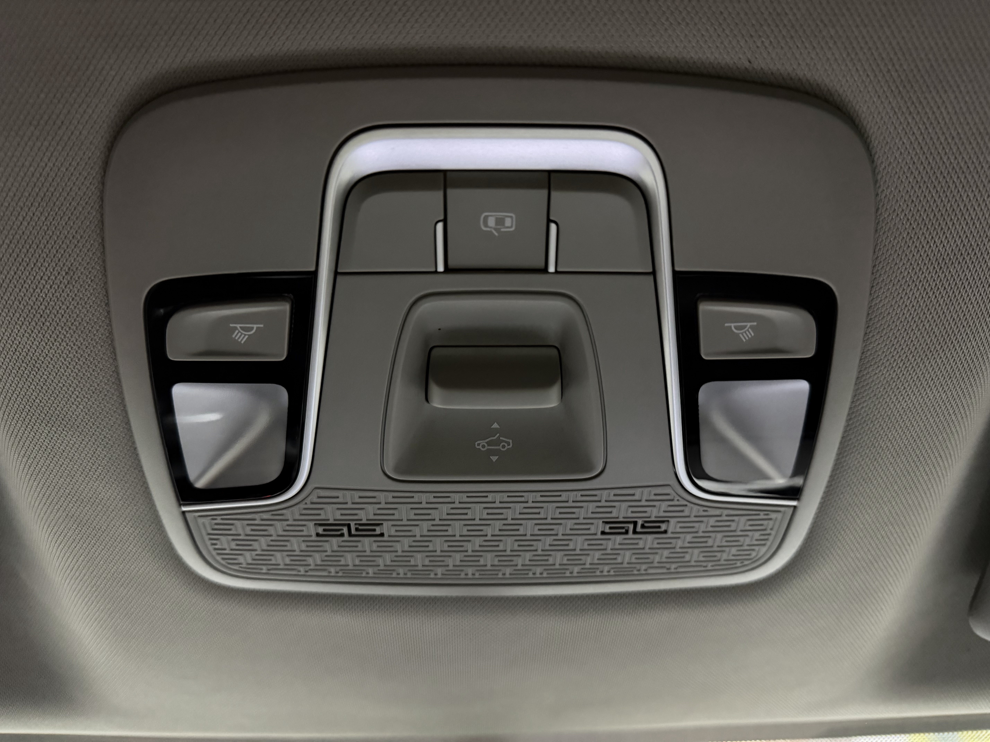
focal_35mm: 24
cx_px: 495
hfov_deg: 71.6
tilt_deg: +54.4
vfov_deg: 56.8
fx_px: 686
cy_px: 371
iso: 1000
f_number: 1.78
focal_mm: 6.76
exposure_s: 1/25
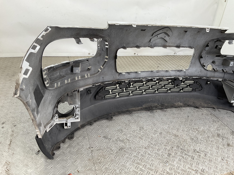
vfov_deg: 48.2
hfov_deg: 61.7
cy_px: 88
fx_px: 196
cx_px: 117
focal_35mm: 29
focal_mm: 3
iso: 20
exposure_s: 1/100
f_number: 1.8
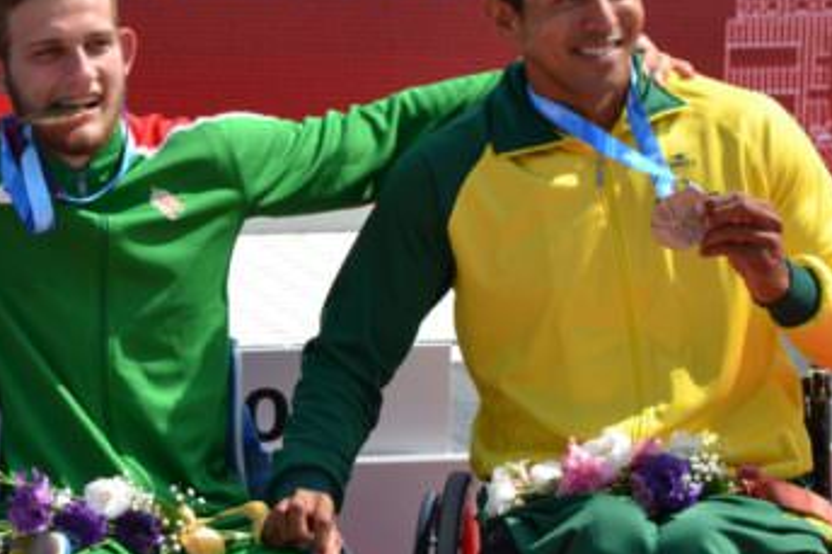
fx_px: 6676
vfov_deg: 4.8
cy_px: 192
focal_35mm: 289
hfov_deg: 7.1
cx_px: 82
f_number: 7.1
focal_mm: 102
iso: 100
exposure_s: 1/200
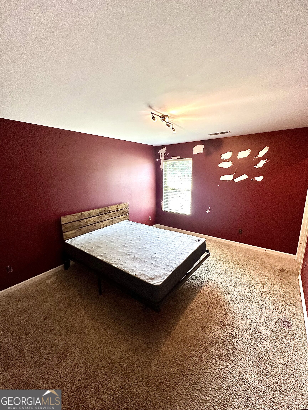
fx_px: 166
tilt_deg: -11.1
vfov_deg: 102.1
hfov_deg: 85.7
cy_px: 205
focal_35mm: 14
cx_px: 154
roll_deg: -0.4
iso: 250
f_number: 2.2
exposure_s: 1/120
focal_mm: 2.22
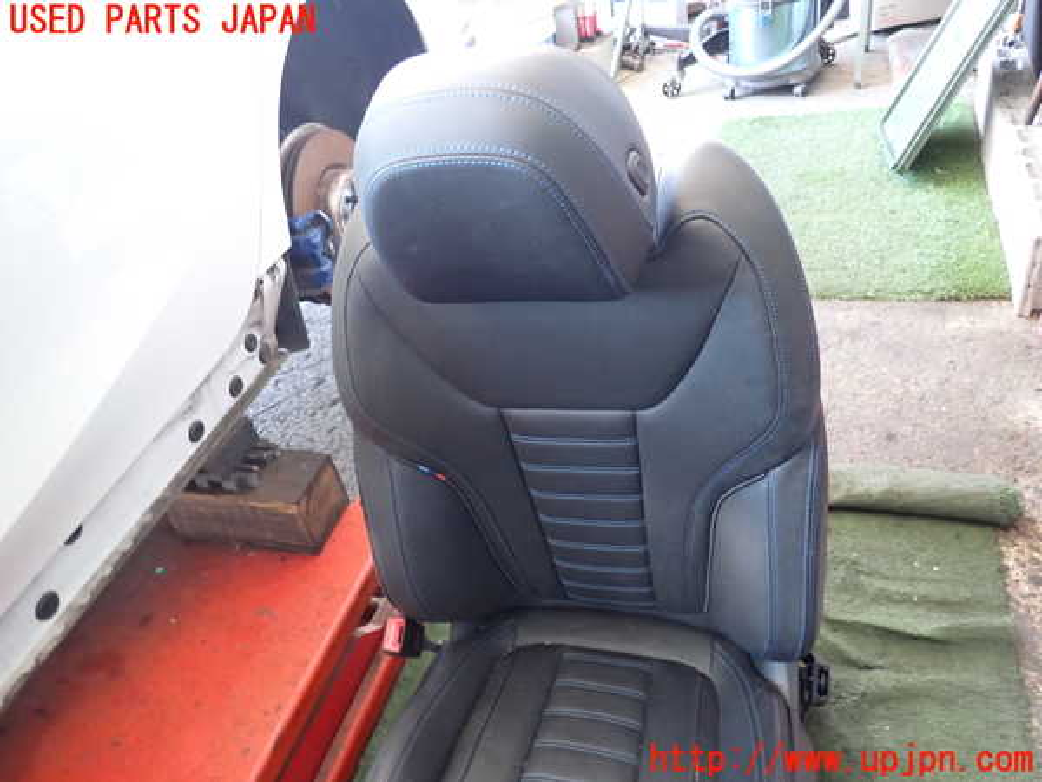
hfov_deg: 69.4
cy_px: 391
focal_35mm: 25
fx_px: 753
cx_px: 521
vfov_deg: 54.9
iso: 500
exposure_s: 1/30
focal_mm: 4.5
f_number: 2
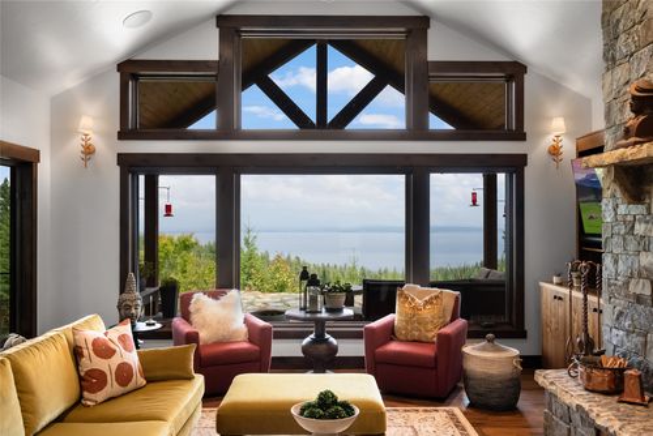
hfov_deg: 60.3
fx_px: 563
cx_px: 326
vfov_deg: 42.4
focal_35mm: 31
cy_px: 218
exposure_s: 1/200
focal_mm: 31
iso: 1600
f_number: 5.6
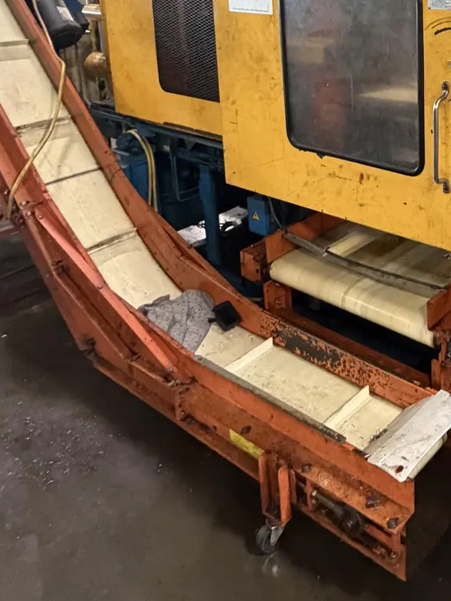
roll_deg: +1.3
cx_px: 428
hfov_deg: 35.7
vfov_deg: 46.4
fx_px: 643
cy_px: 87
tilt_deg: -10.5
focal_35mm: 37
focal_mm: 2.22
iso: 800
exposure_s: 1/60
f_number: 2.2
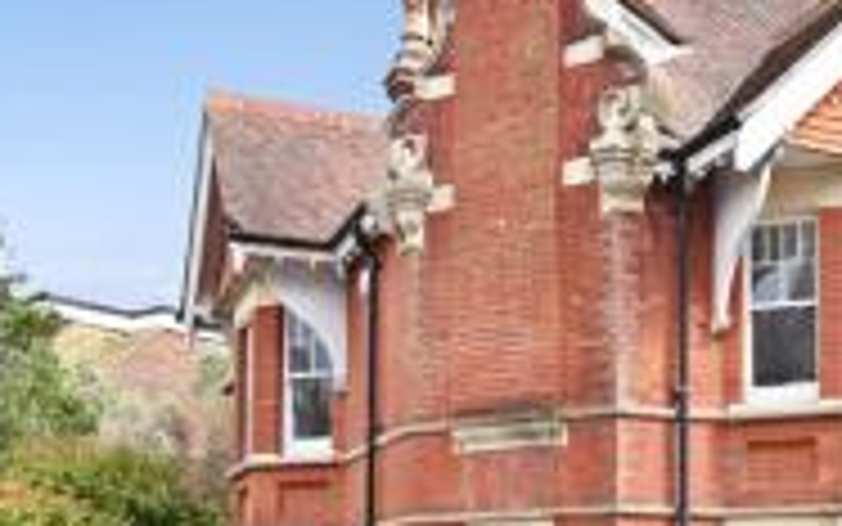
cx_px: 738
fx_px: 1223
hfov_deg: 36.0
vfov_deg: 24.2
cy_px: 321
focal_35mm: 53
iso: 250
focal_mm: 20.5
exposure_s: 1/200
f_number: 8
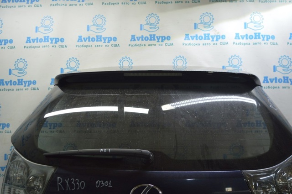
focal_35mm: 33
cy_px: 97
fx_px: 267
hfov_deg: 57.3
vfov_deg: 39.9
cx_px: 146
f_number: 3.8
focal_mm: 22
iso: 400
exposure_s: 1/50
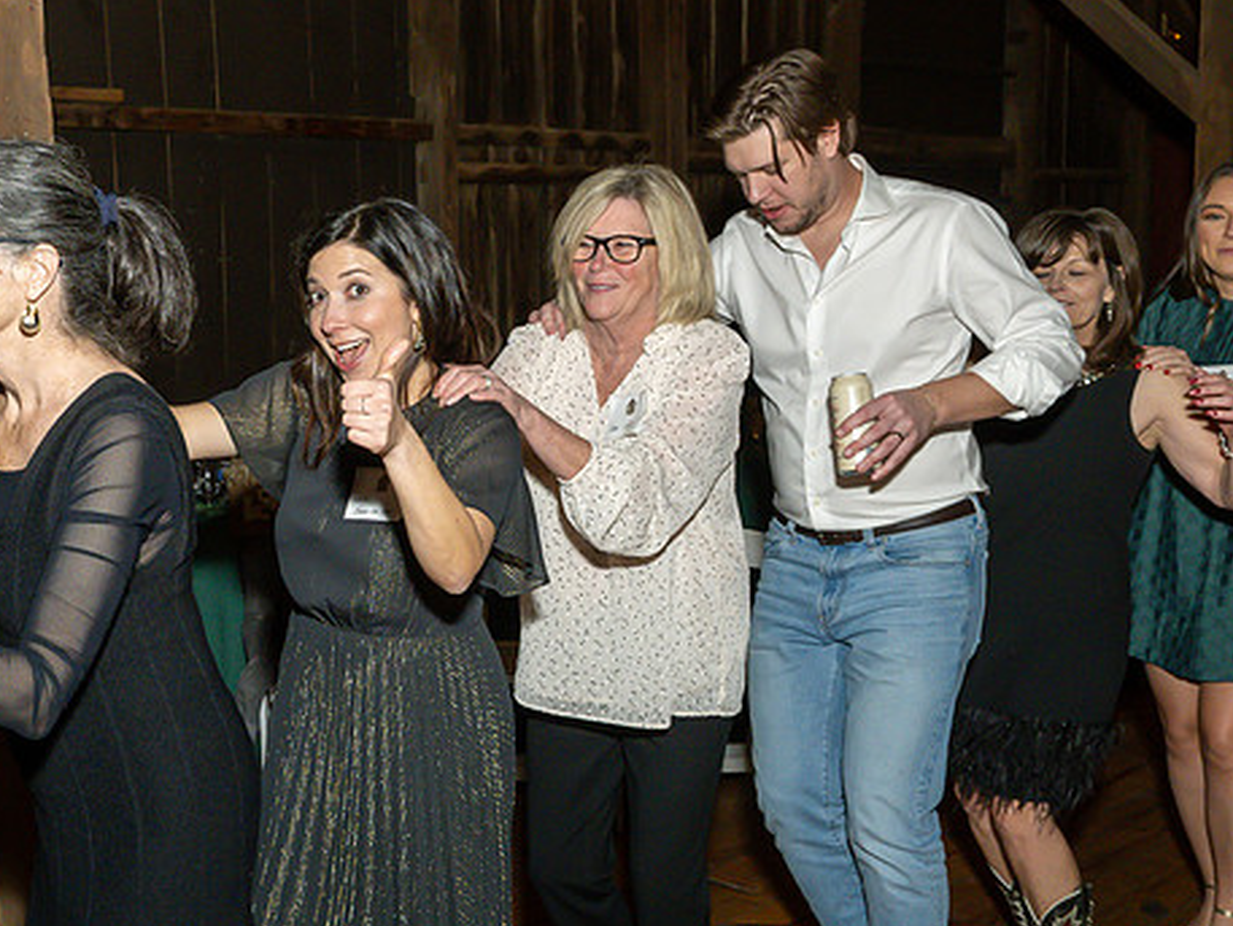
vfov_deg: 33.5
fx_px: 1532
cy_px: 540
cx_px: 290
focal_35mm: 43
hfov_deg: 42.3
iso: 640
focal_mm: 17
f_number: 8
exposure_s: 1/250
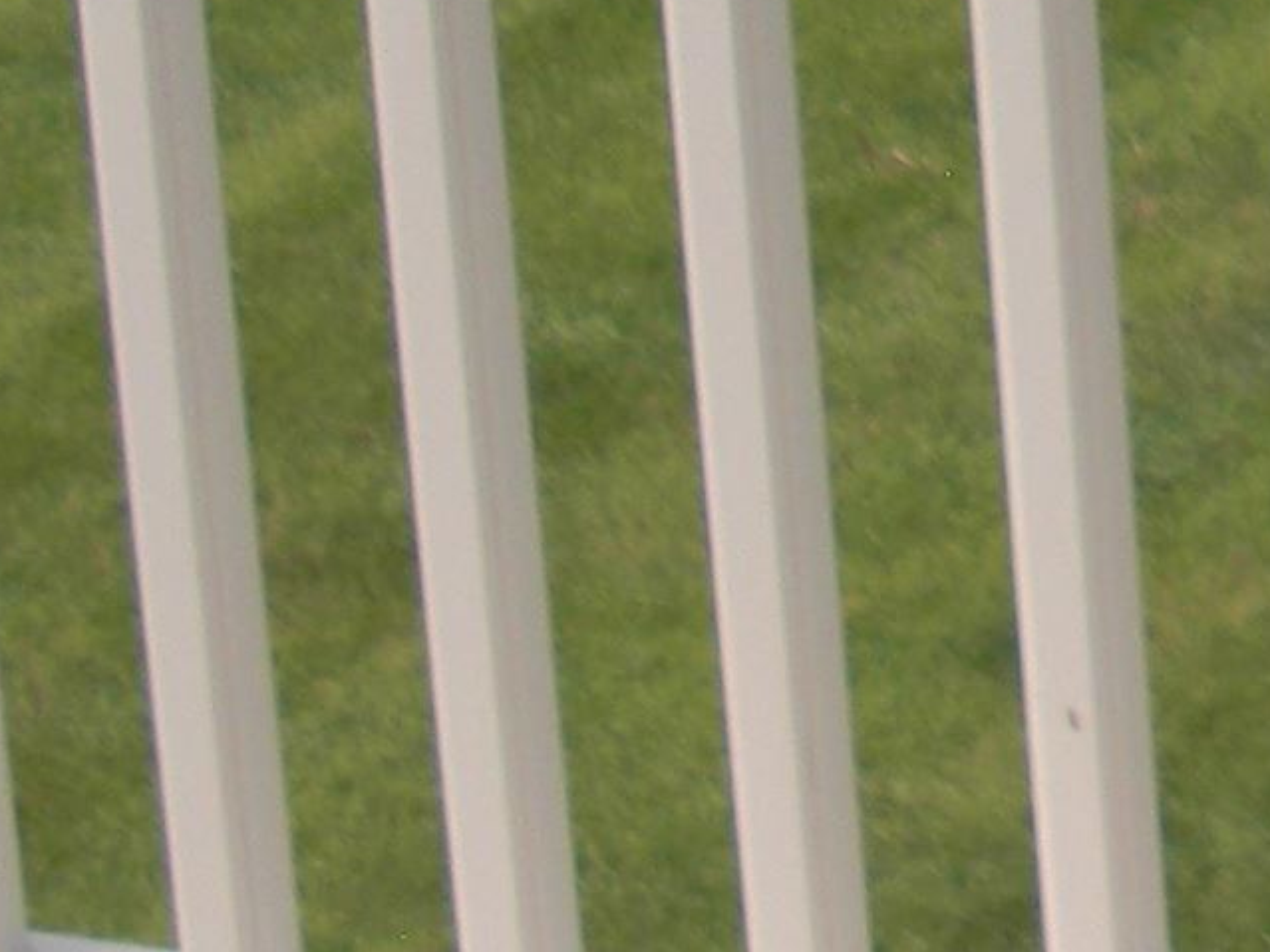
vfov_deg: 8.0
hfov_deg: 10.3
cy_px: -1238
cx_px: 2725
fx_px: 6346
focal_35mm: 173
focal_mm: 6.3
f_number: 7.9
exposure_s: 1/160
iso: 50
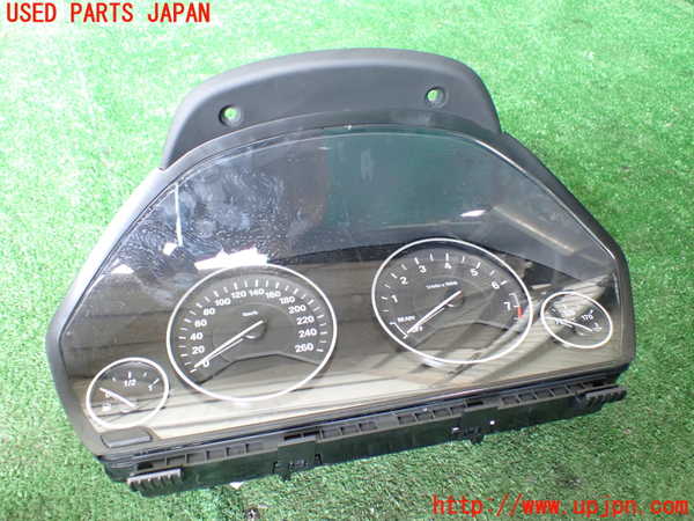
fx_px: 601
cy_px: 260
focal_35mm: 30
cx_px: 347
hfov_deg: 60.0
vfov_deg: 46.8
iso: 800
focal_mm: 5.4
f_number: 2.3
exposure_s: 1/80
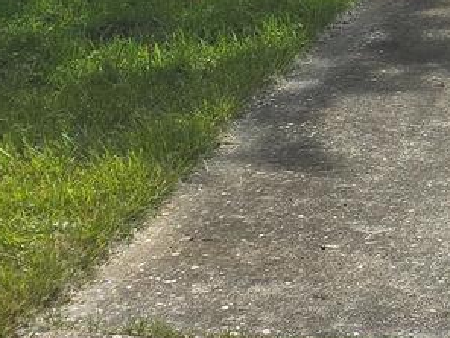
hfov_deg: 11.2
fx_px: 2067
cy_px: -282
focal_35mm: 159
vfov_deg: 8.9
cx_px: 908
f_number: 1.7
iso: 12
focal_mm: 6.3
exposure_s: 1/937
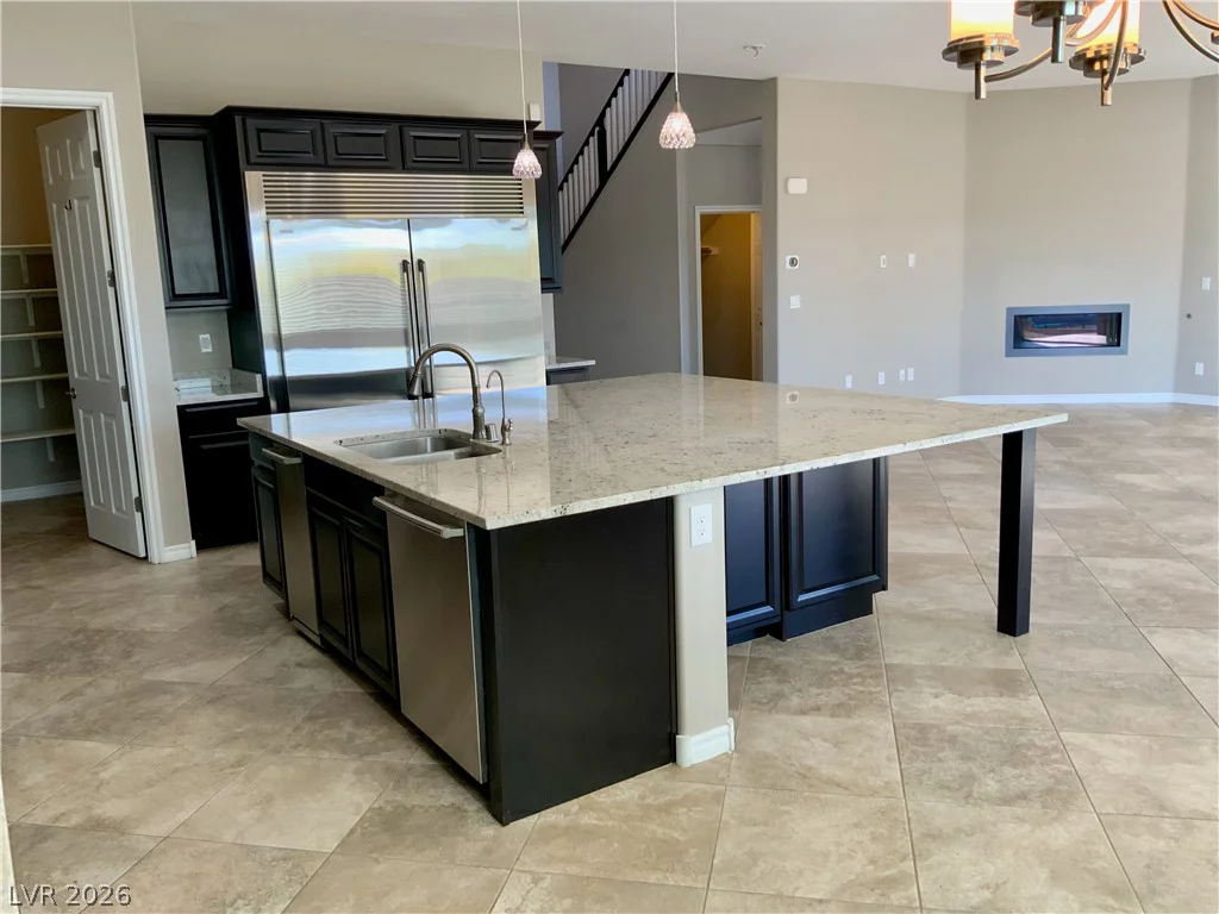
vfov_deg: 48.2
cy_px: 457
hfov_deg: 61.7
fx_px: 1021
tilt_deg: -11.1
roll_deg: +3.2
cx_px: 610
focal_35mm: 29
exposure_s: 1/120
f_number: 1.8
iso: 50
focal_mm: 3
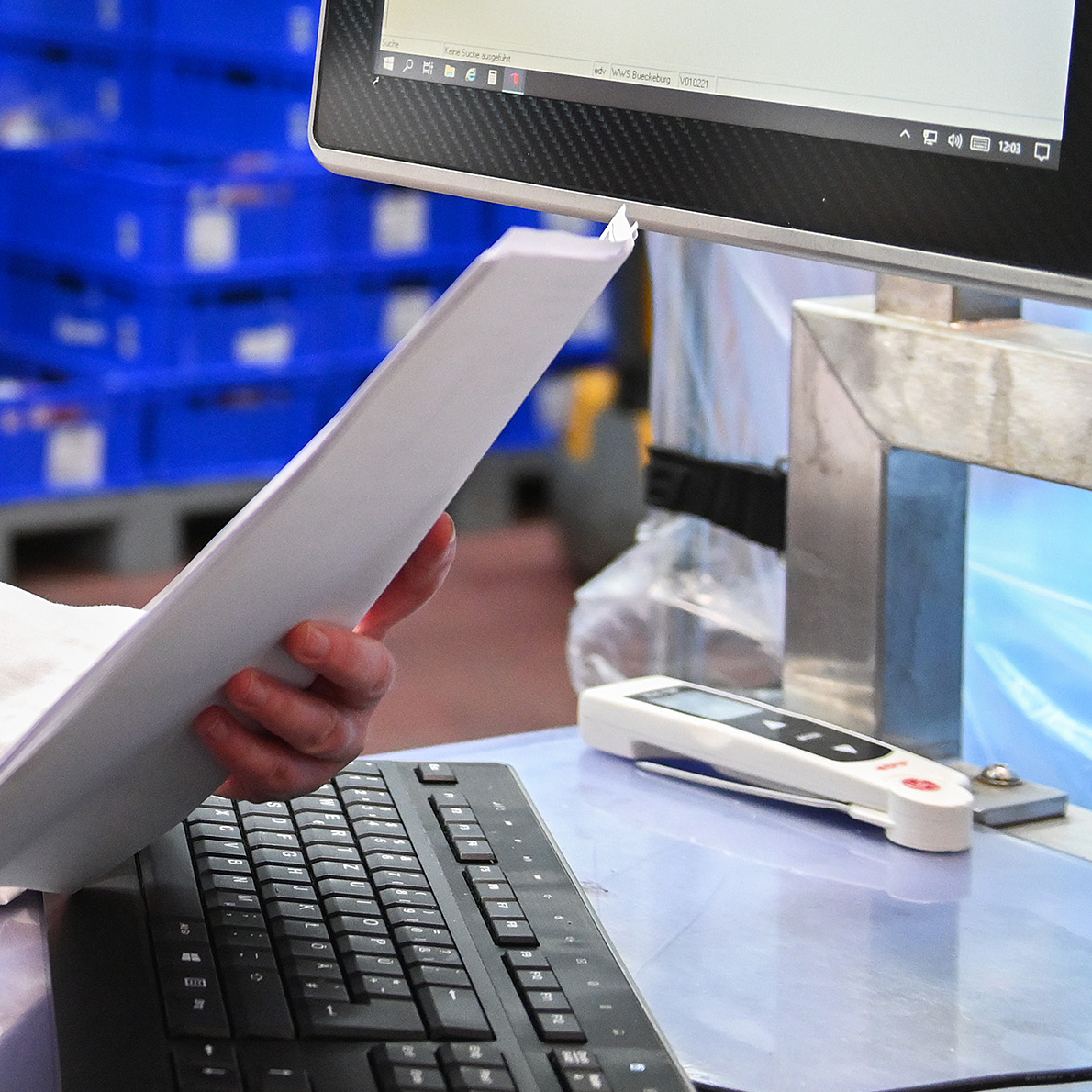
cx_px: -111
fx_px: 2891
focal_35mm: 81
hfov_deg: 20.4
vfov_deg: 21.2
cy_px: 240
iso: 1250
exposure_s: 1/125
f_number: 2.8
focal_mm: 32
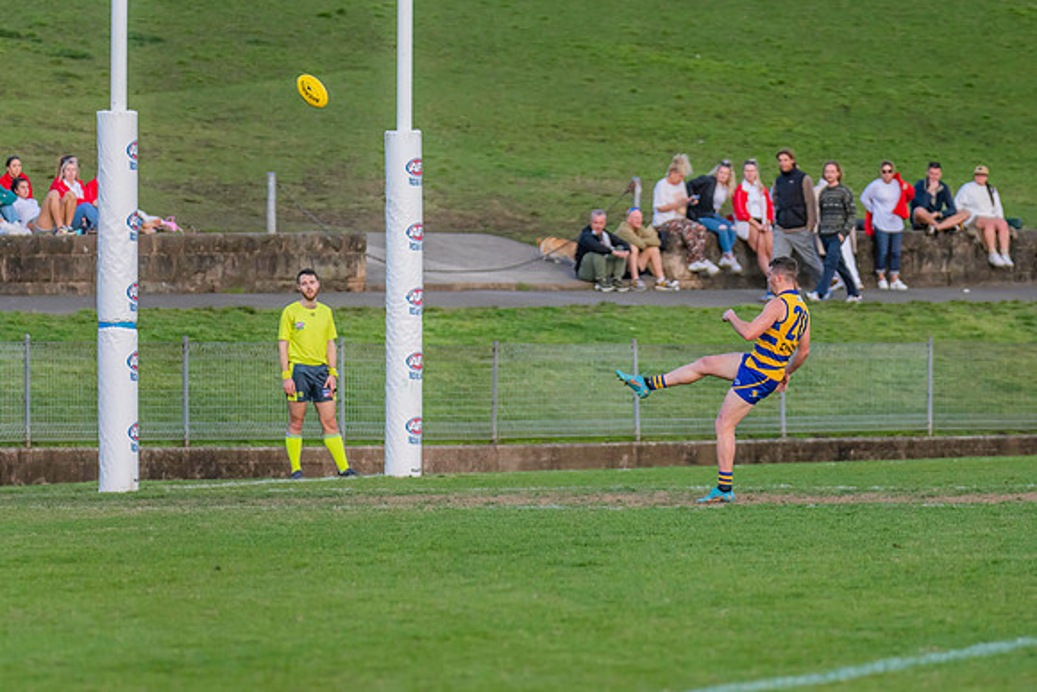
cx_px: 669
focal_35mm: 284
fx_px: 8180
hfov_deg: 7.3
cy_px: 359
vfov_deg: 4.8
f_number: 4
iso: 1100
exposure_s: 1/1600
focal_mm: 220
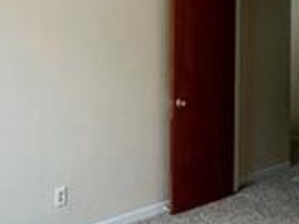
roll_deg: -1.0
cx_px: 176
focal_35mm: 55
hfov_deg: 34.9
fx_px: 475
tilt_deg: +0.3
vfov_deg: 26.0
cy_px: 39
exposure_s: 1/120
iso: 100
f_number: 2.2
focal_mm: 2.22
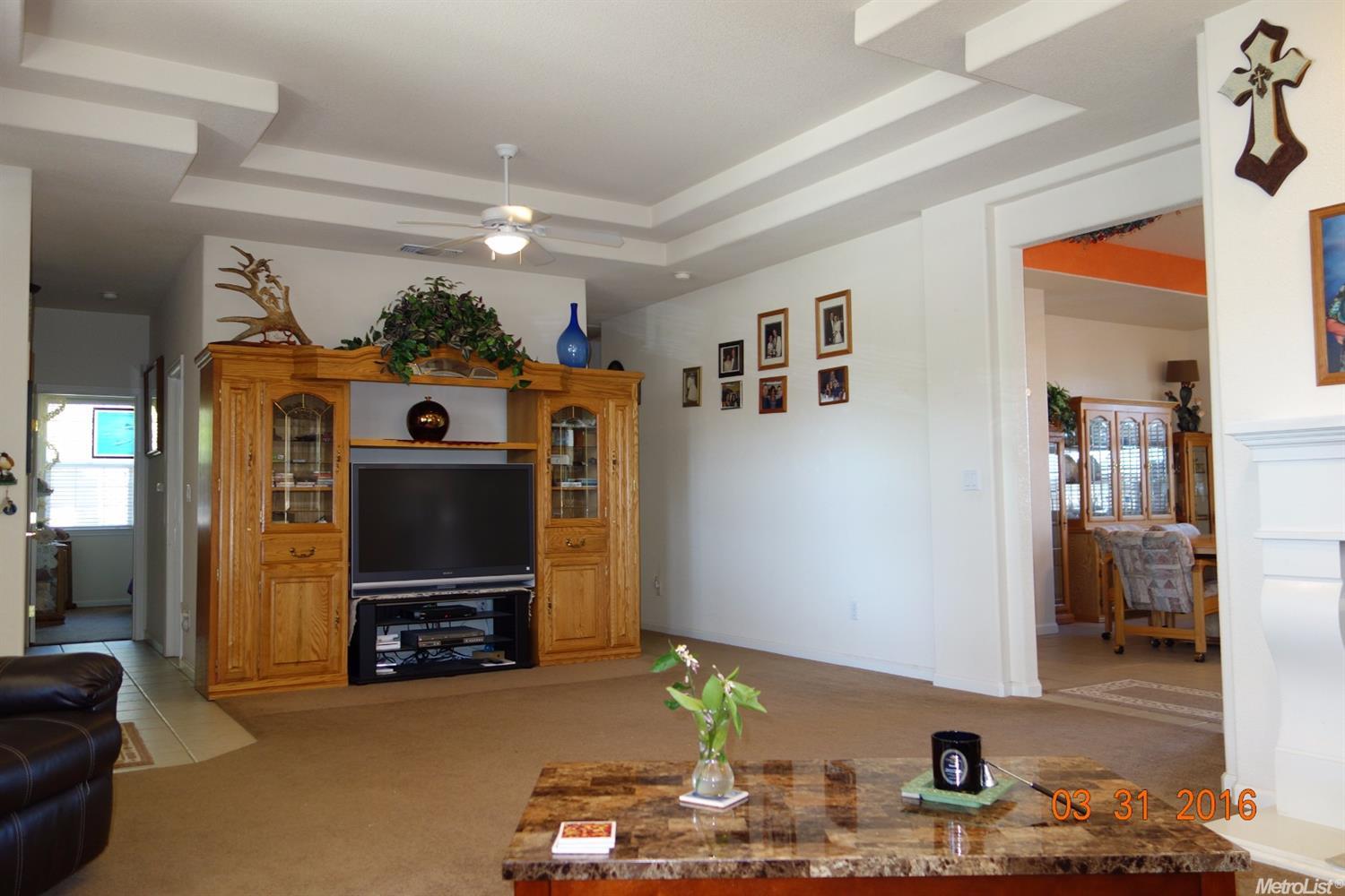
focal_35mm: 28
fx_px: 1046
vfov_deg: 46.4
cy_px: 448
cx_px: 672
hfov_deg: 65.5
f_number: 1.8
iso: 125
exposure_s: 1/30
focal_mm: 10.4
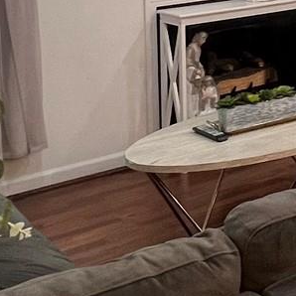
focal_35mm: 79
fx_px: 764
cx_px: 599
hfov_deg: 16.5
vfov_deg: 19.2
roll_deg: +1.8
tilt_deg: +2.0
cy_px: -146
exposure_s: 1/60
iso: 160
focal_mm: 1.57
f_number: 1.8
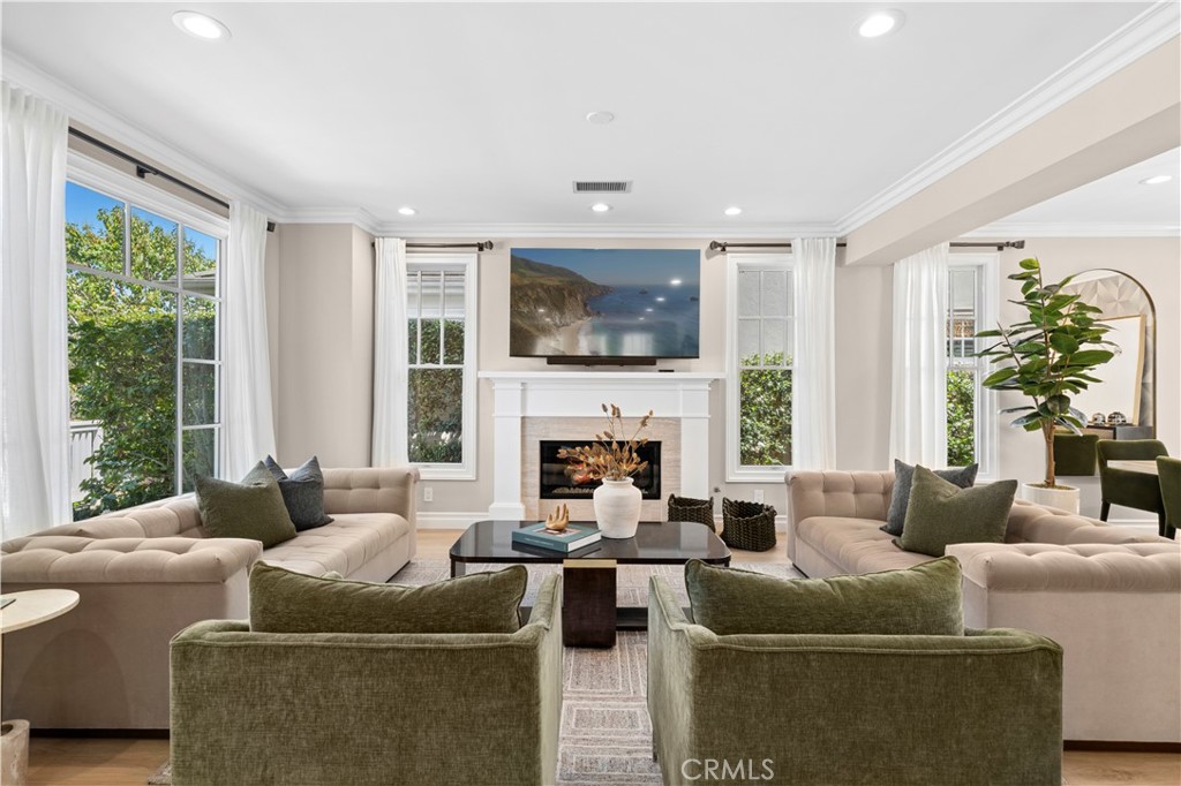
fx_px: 557
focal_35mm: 17
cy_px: 393
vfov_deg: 70.4
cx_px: 590
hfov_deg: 93.3
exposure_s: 1/15
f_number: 9
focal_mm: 17
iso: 200
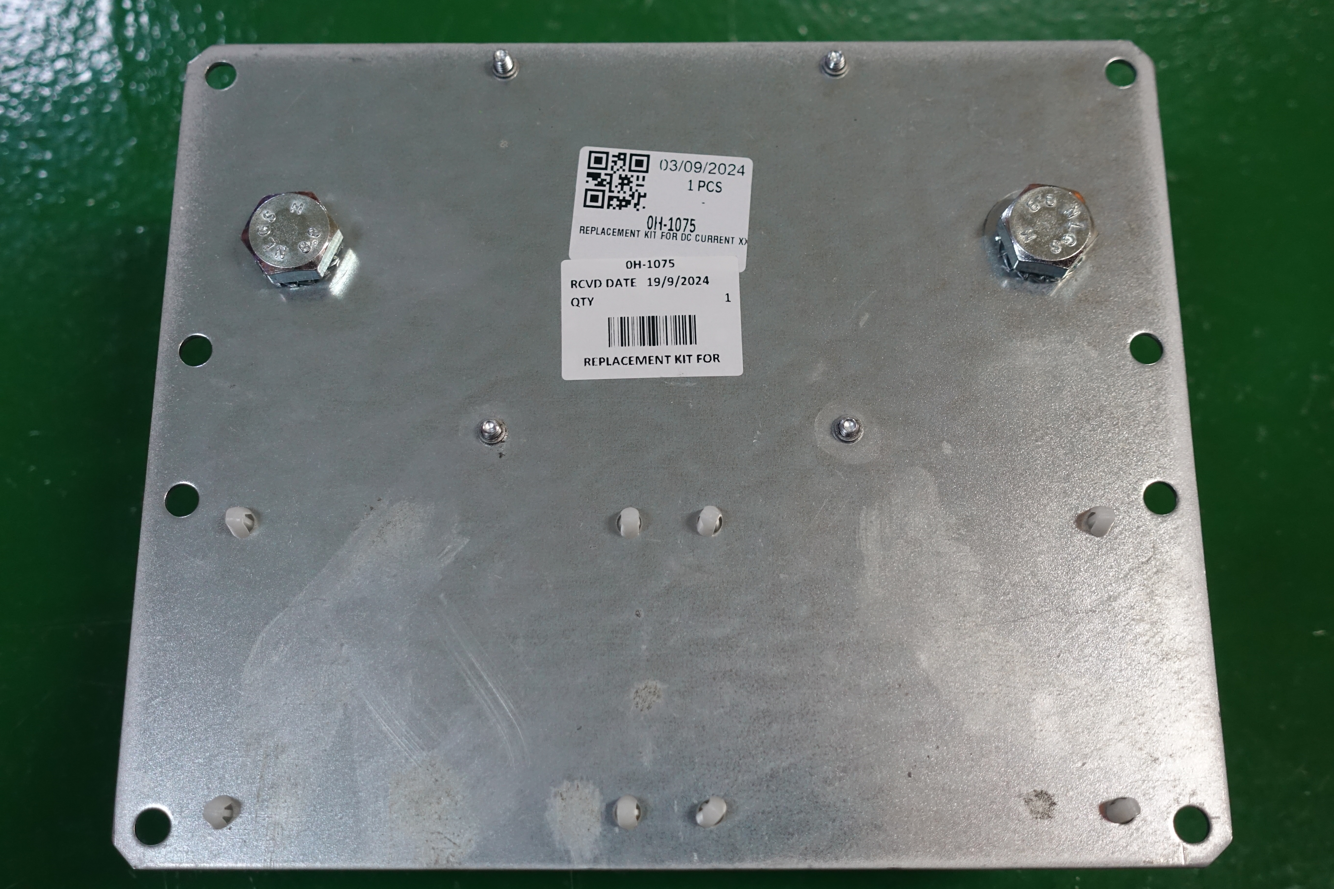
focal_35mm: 39
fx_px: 1445
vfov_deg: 34.2
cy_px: 444
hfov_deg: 49.6
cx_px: 667
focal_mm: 14.3
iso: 640
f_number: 2.8
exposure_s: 1/40
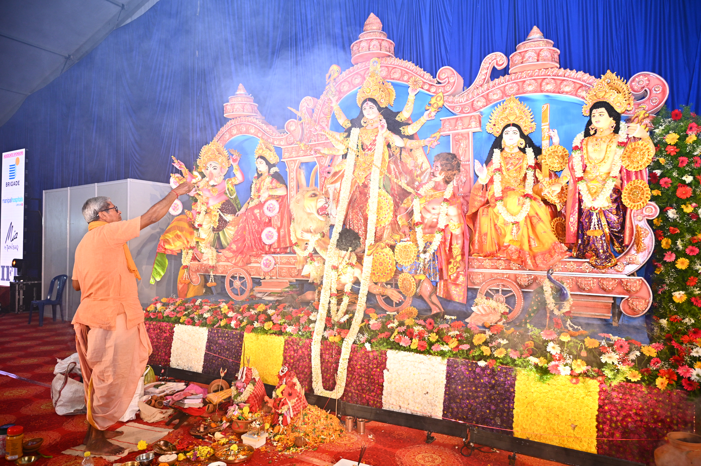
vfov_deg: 53.1
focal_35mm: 24
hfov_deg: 73.8
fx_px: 467
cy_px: 233
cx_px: 350
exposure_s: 1/125
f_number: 4
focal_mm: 24
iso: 800
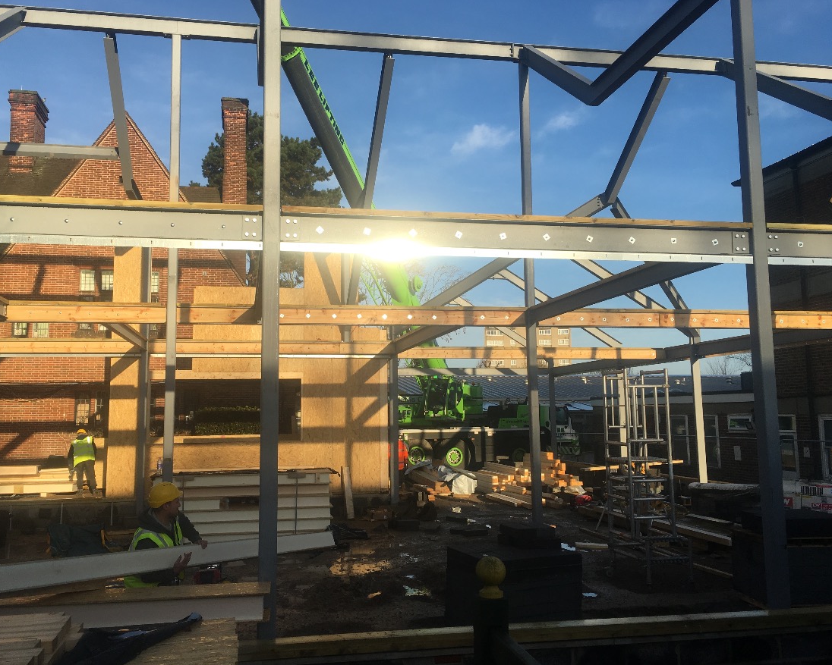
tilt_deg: +7.8
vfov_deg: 47.1
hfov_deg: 57.1
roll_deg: +0.7
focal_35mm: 31
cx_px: 383
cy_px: 328
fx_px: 763
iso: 25
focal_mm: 4.15
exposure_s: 1/1202
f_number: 2.2
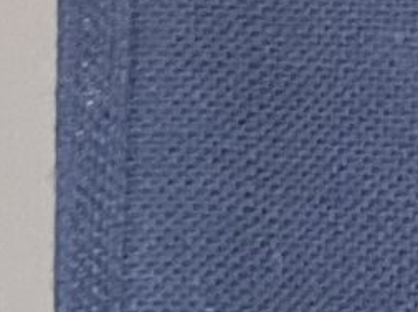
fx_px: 3545
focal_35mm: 294
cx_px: 1158
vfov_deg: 5.0
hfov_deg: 6.3
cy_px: -325
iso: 200
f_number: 1.8
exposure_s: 1/60
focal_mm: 3
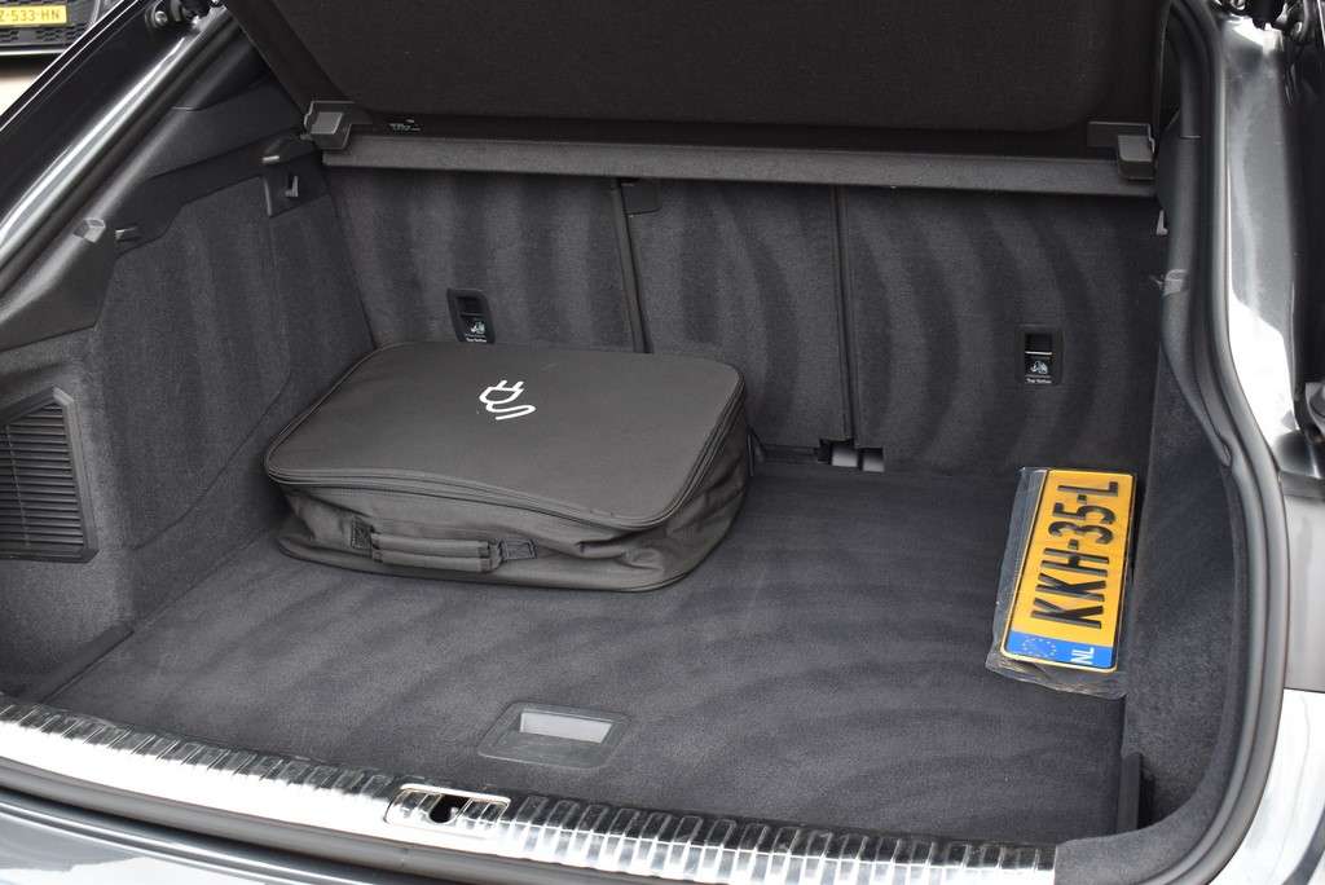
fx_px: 1657
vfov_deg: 29.9
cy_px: 442
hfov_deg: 43.6
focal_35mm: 45
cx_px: 662
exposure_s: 1/200
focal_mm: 30
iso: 400
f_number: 7.1
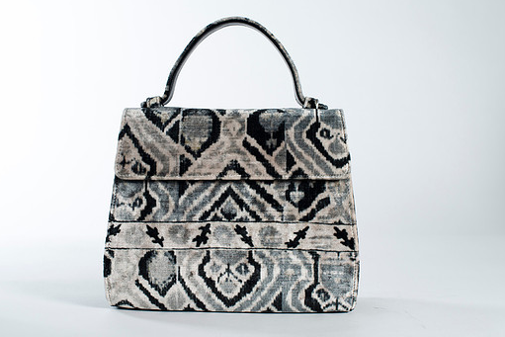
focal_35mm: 57
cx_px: 232
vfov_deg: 23.8
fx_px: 800
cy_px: 165
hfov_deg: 35.0
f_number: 7.1
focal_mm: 50
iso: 200
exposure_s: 1/200
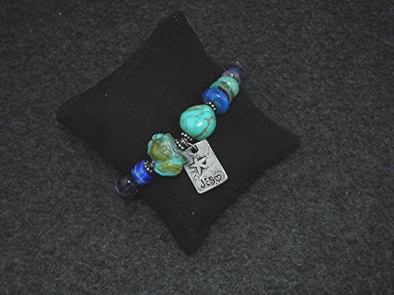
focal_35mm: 52
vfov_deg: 28.0
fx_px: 592
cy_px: 148
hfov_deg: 36.8
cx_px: 197
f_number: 7.8
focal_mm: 9.3
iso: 800
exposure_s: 1/30
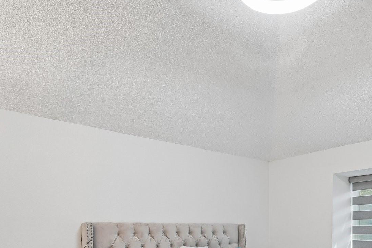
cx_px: 228
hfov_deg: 61.3
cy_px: 229
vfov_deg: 40.0
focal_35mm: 30
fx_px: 310
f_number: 8
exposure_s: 1/13
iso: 400
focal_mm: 16
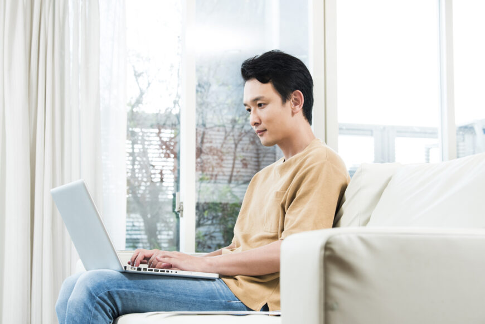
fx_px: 1078
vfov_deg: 17.1
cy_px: 162
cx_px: 242
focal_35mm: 80
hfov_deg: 25.3
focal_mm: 80
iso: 800
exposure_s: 1/80
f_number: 6.3
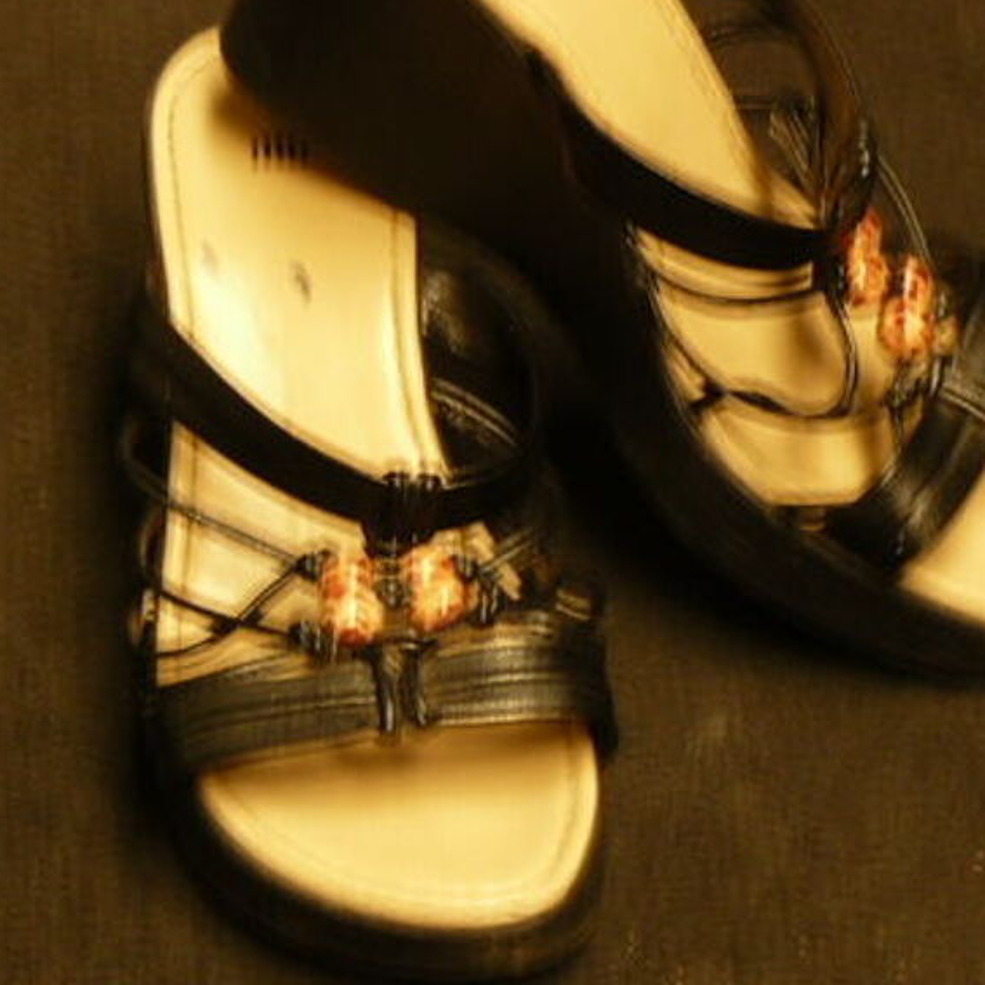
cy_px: 400
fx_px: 4217
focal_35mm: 131
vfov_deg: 13.3
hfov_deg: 13.3
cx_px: 445
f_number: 2.8
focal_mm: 9.3
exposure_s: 1/3.2
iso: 100
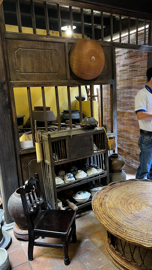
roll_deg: +2.0
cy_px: 136
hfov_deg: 40.1
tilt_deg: -12.3
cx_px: 86
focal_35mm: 29
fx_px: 208
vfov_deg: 66.1
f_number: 1.5
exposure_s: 1/60
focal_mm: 5.7
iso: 200
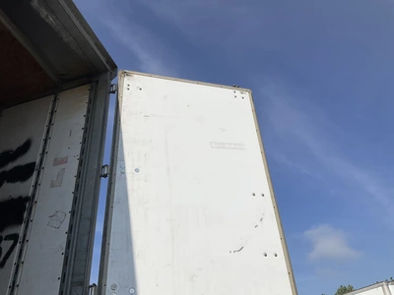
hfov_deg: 61.7
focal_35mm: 29
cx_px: 197
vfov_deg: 48.2
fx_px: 330
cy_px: 148
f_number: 1.8
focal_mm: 3
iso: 25
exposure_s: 1/4785
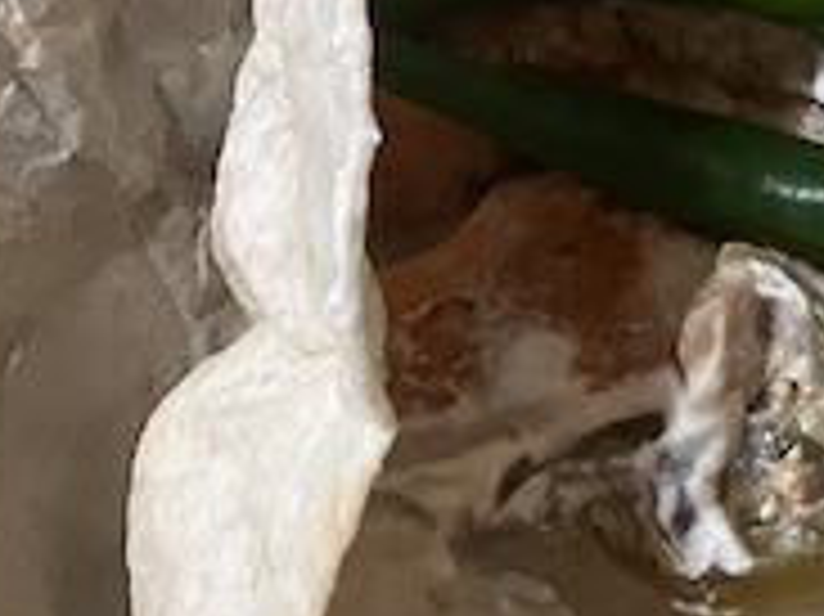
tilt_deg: -74.3
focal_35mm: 92
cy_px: -112
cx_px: 1139
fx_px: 2189
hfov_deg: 19.3
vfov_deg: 15.5
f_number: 1.8
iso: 400
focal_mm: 3.99
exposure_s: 1/40
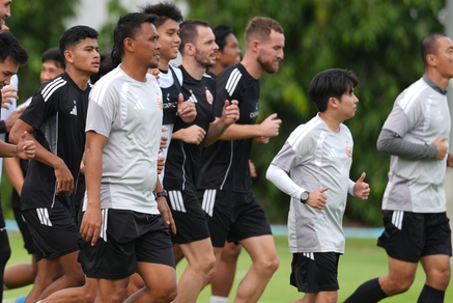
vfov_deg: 2.0
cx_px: -50
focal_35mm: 686
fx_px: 8638
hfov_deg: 3.0
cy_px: 125
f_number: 2.8
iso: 125
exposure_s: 1/640
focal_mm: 300
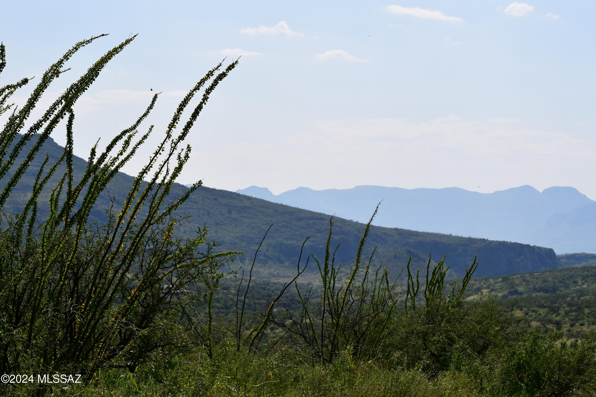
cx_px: 298
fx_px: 1937
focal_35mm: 117
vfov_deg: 11.7
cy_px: 198
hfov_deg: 17.5
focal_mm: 78
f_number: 14
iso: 800
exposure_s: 1/2000
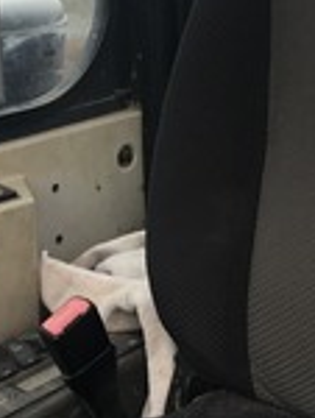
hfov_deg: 12.8
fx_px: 1403
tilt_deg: -21.2
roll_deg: +1.1
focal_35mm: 116
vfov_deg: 16.9
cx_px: 139
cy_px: 295
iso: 32
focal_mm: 4.15
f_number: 2.2
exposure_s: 1/100
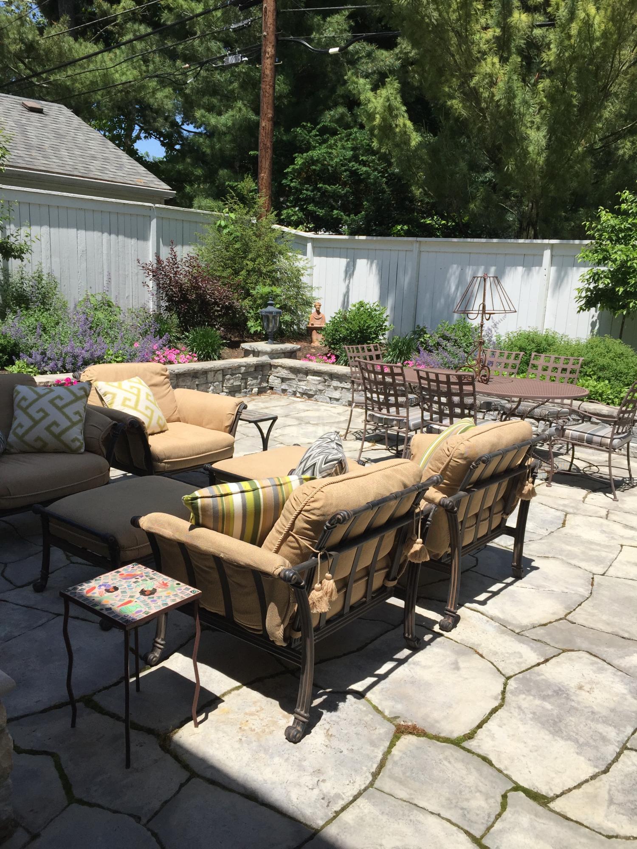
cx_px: 318
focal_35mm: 29
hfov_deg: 48.2
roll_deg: -2.6
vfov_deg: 61.7
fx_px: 712
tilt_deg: -12.1
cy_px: 424
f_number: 2.2
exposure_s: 1/2083
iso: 32
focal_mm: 4.15
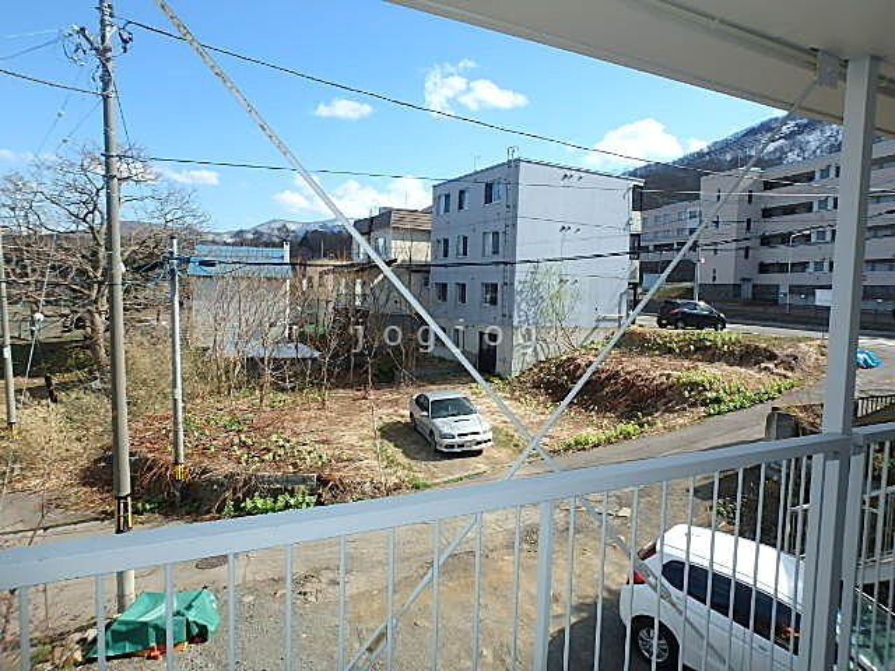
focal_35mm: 21
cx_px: 448
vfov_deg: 63.4
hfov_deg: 79.0
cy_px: 336
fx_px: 543
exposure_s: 1/800
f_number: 3.5
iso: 125
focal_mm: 3.7
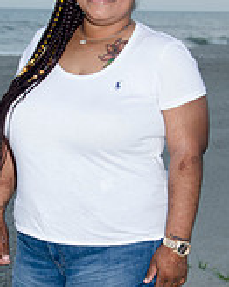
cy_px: 196
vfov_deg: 14.7
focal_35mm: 131
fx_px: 1111
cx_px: 101
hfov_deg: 11.8
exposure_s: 1/100
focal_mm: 34
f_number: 5.6
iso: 100
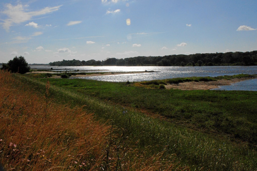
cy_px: 86
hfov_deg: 49.5
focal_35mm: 39
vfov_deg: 34.2
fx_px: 278
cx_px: 128
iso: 400
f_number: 18
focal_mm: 26
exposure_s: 1/1250
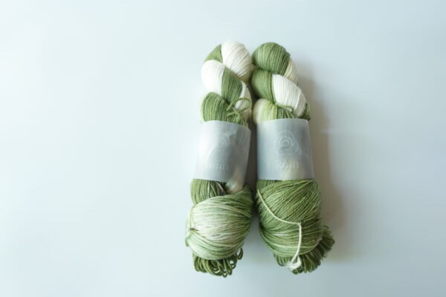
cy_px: 148
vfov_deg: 67.4
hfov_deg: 90.0
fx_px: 223
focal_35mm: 18
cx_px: 223
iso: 500
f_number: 3.5
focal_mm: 6.9
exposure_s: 1/40
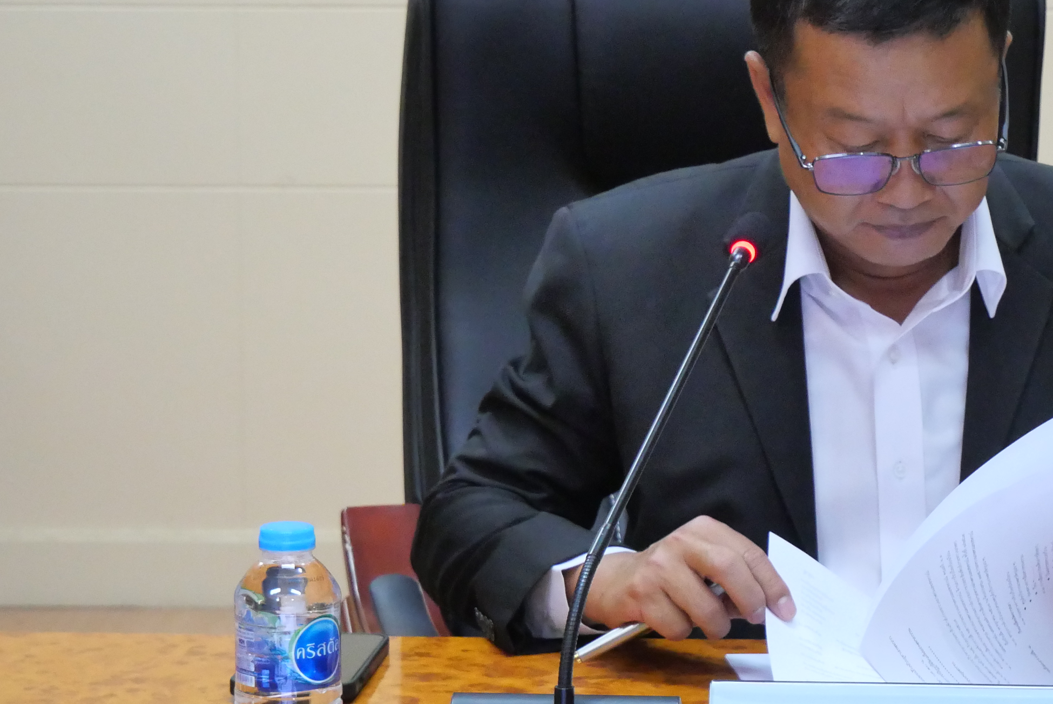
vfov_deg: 11.6
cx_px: 808
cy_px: 303
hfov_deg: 17.2
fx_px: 3454
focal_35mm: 118
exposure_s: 1/50
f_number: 4.9
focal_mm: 30
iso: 3200
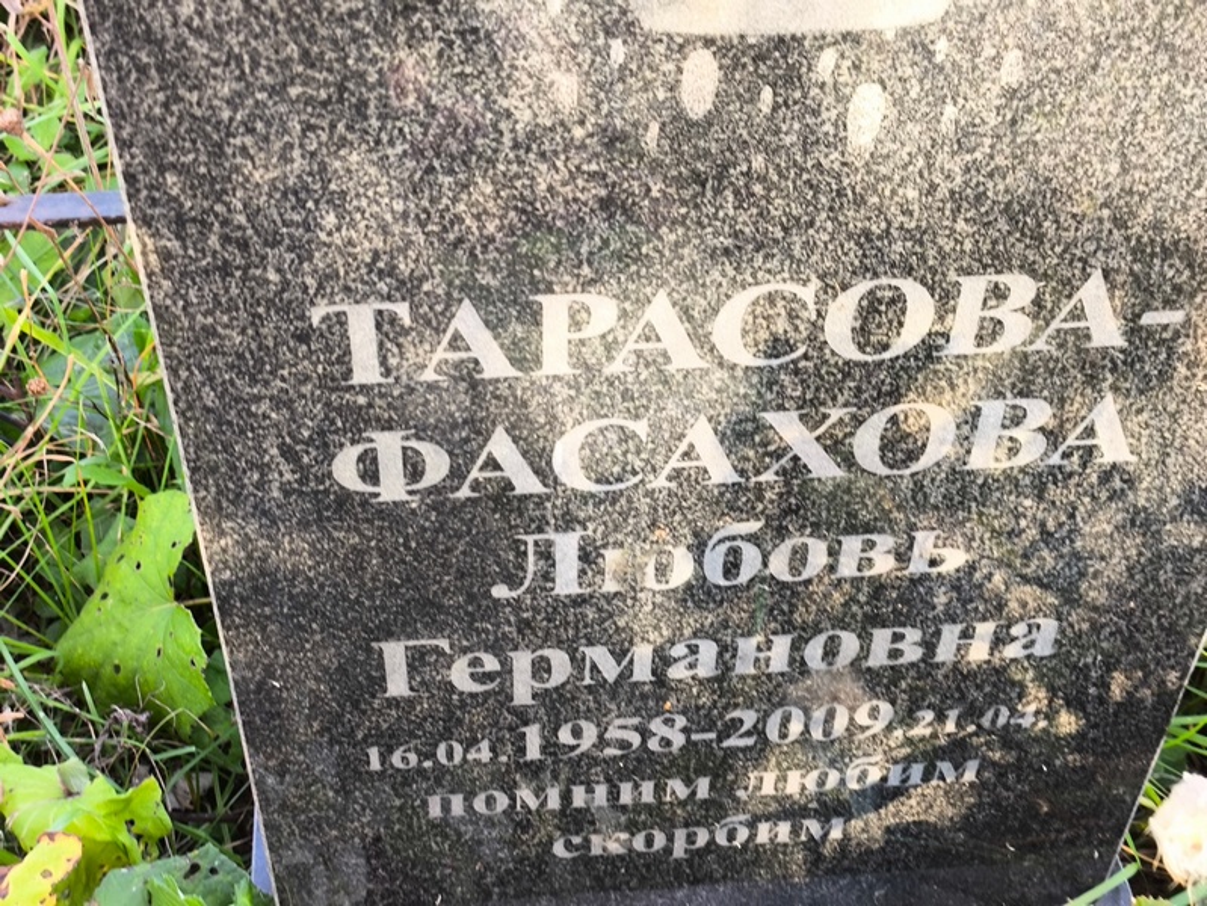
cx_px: 604
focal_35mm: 50
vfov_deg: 29.1
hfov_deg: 38.2
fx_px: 1744
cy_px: 453
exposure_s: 1/50
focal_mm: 4.71
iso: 64
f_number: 1.7
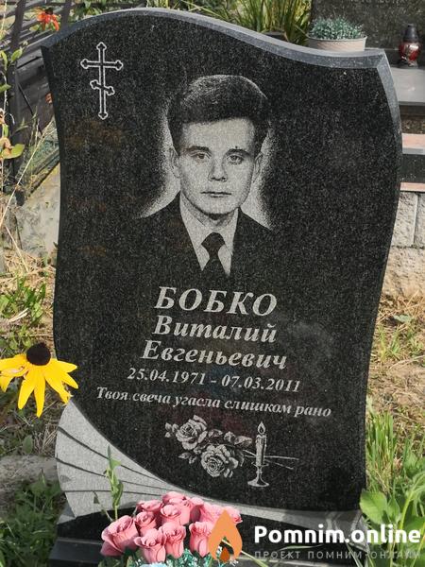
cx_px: 212
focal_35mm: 59
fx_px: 966
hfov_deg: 24.8
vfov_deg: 32.7
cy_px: 284
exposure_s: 1/1562
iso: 50
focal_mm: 3.95
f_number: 1.6
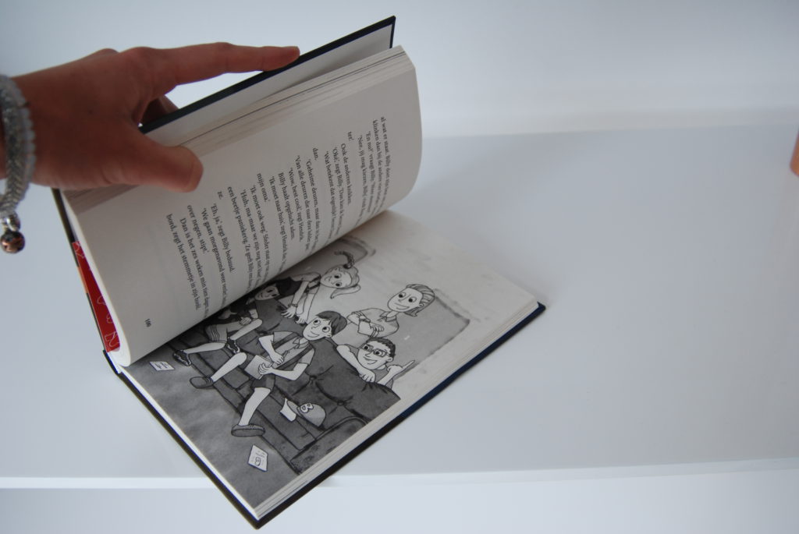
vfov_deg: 37.0
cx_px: 400
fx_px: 800
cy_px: 267
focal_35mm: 36
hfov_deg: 53.1
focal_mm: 24
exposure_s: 1/125
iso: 200
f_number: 3.5
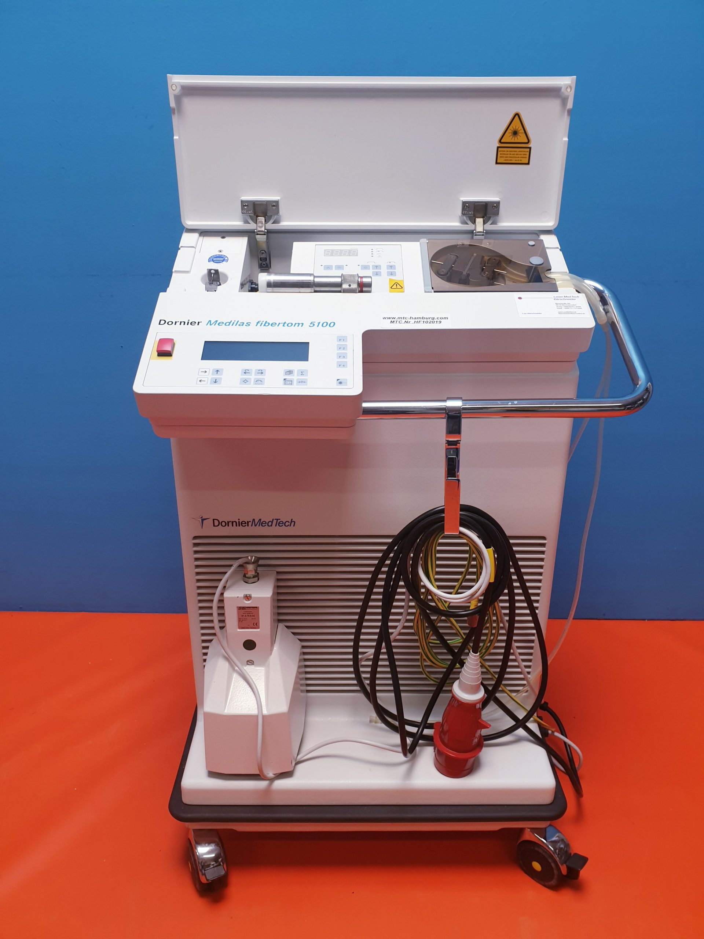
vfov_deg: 67.3
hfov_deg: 53.1
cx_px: 352
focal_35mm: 26
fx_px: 705
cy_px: 470
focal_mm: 4.3
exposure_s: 1/50
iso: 64
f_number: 2.4
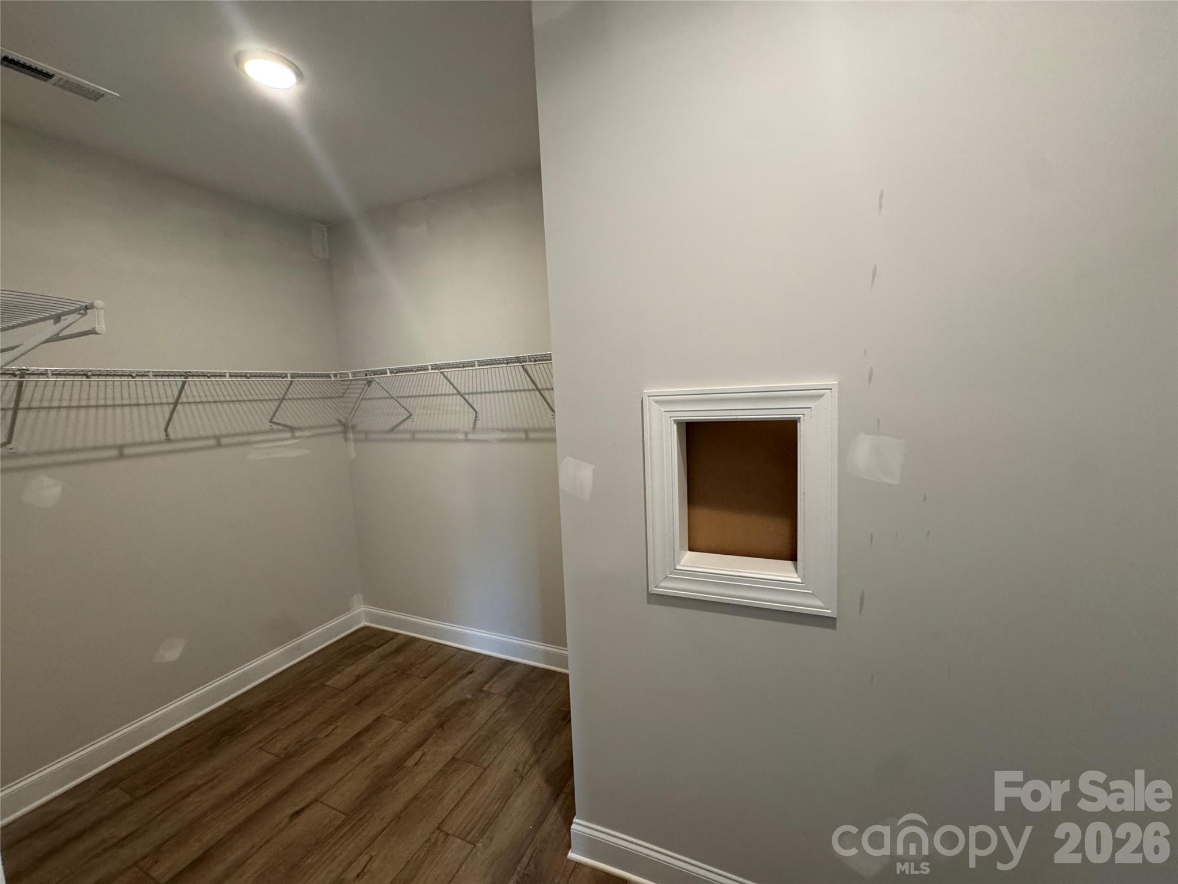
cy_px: 442
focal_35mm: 14
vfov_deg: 85.7
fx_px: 476
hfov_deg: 102.1
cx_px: 589
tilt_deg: -5.5
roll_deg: +3.1
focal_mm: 2.22
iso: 320
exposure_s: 1/120
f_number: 2.2
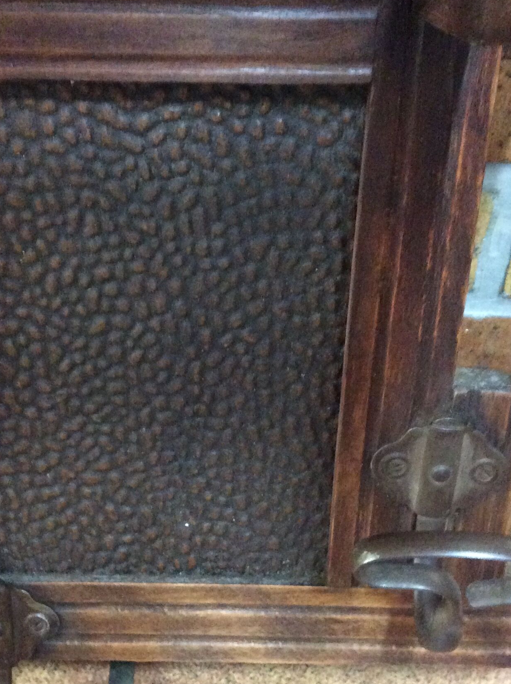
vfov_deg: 38.1
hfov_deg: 29.0
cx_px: 203
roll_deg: -2.9
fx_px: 987
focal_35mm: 50
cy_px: 397
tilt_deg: -42.9
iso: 500
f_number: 2.4
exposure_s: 1/17
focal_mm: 3.3
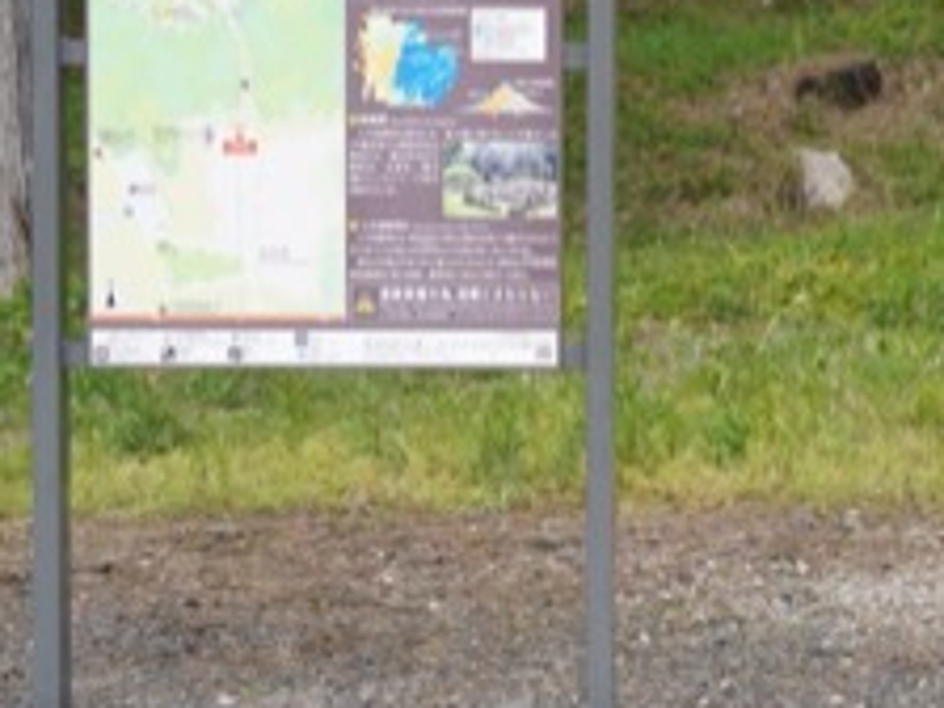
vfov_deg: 10.8
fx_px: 3736
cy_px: 232
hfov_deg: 14.1
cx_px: 1049
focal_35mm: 137
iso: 400
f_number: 6.3
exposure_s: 1/160
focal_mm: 50
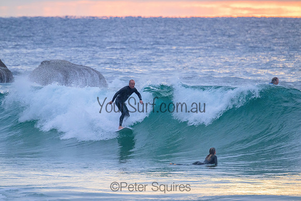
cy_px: 100
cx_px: 150
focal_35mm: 800
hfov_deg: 2.6
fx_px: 6690
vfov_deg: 1.7
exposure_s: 1/125
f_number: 11
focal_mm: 800
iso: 3600
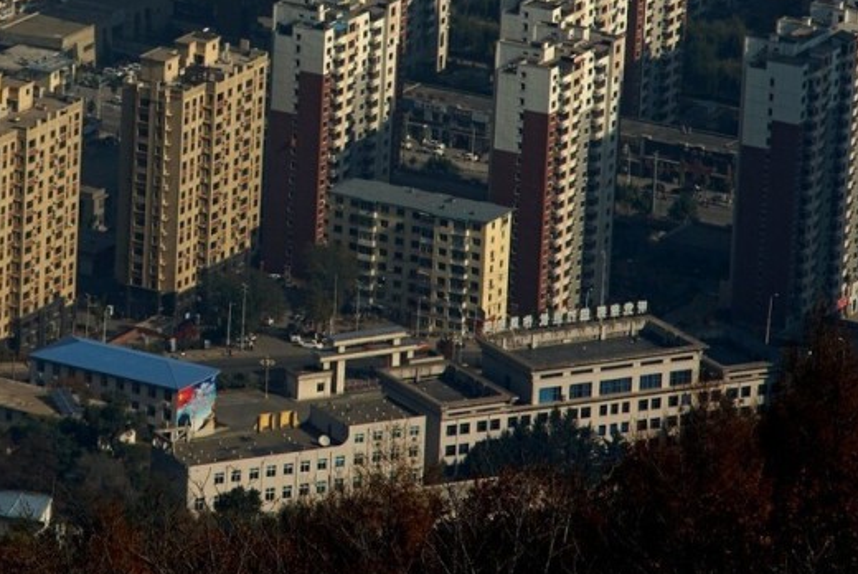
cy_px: 68
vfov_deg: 4.1
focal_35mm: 332
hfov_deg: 6.2
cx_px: 73
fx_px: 7921
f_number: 13
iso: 160
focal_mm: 180
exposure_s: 1/400
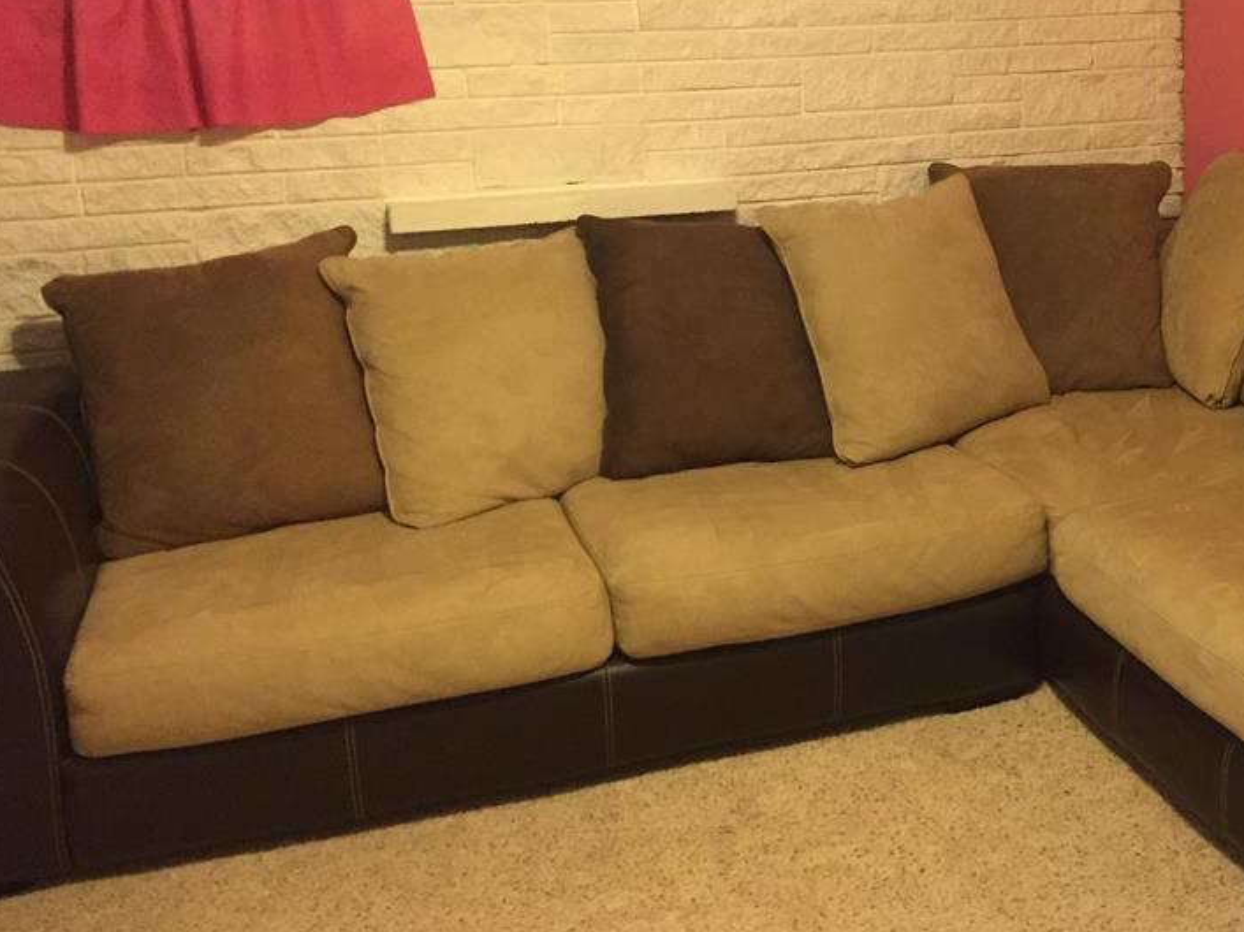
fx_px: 1509
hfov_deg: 43.9
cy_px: 317
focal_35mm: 42
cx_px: 862
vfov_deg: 34.1
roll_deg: +0.4
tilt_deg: -13.0
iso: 250
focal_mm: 4.15
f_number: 2.2
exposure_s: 1/15
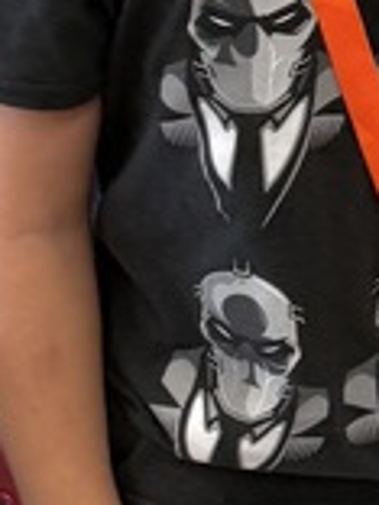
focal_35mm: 158
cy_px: -515
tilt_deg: -13.7
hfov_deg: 8.1
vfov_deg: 11.3
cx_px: 1105
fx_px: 2307
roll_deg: -2.0
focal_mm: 6.76
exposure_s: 1/120
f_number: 1.78
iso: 100
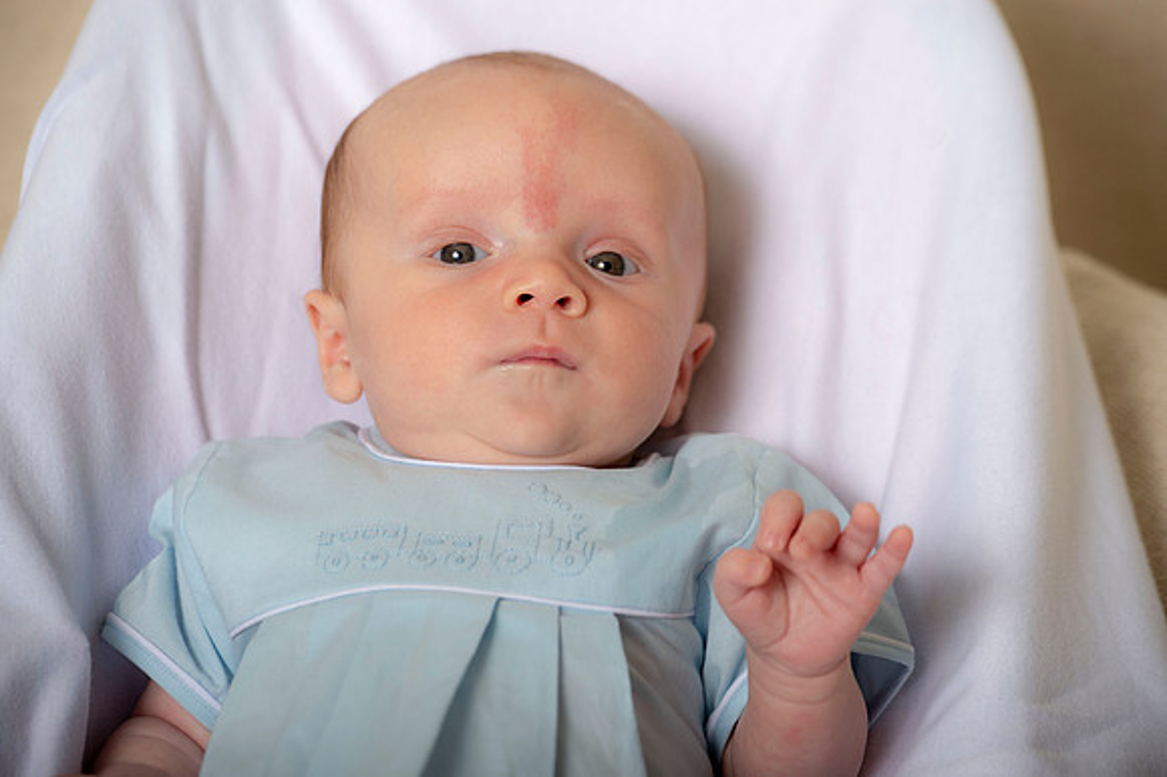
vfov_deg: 7.4
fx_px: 5993
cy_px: 388
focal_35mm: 185
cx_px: 584
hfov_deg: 11.1
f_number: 5.6
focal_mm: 185
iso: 250
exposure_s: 1/200
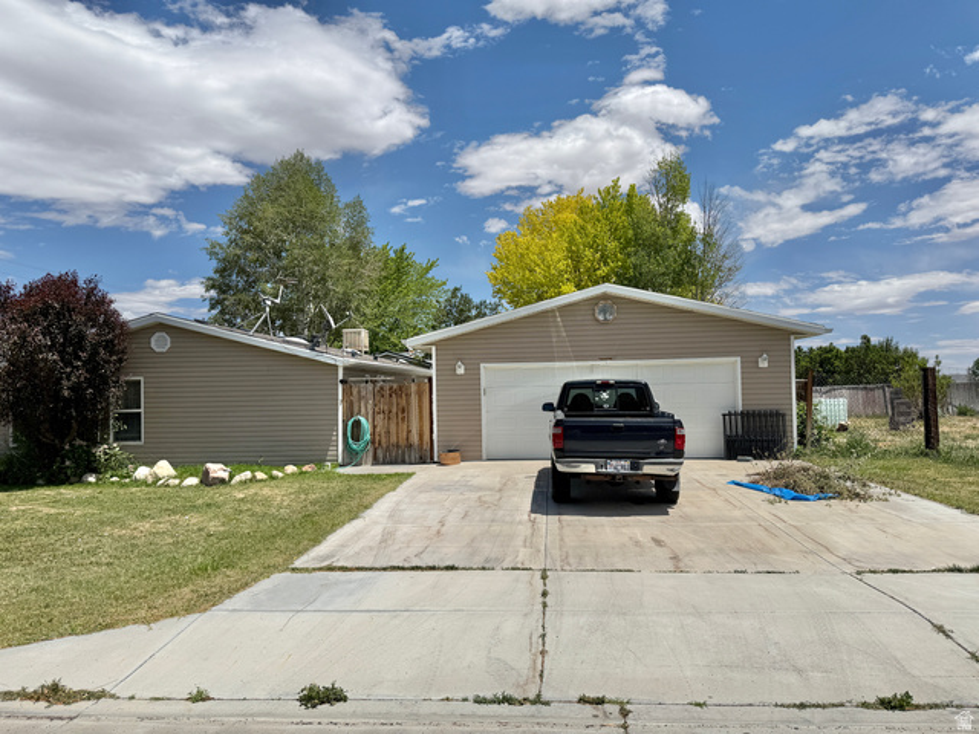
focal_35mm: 24
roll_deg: +1.8
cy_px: 367
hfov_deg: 71.6
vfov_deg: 56.8
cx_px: 490
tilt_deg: +2.9
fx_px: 679
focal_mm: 6.76
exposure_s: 1/10309
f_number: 1.78
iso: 80
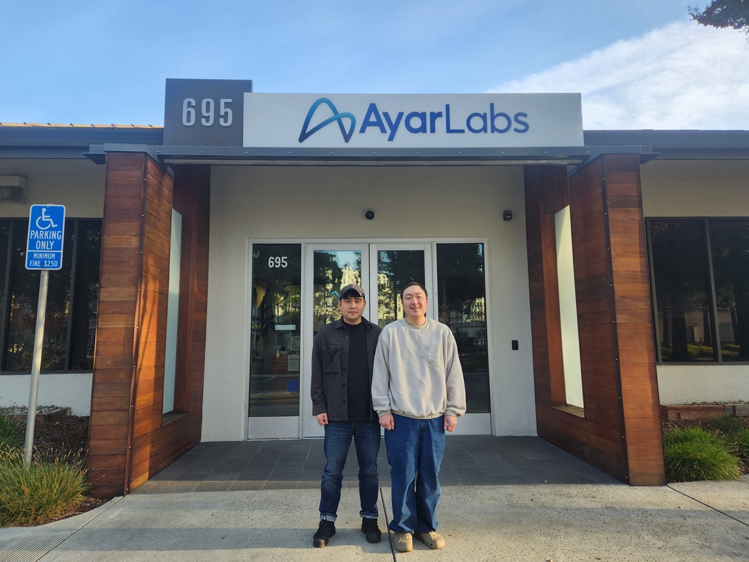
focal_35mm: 23
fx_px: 498
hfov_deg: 73.9
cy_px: 281
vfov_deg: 58.9
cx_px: 374
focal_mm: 5.4
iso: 20
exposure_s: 1/189
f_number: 1.8
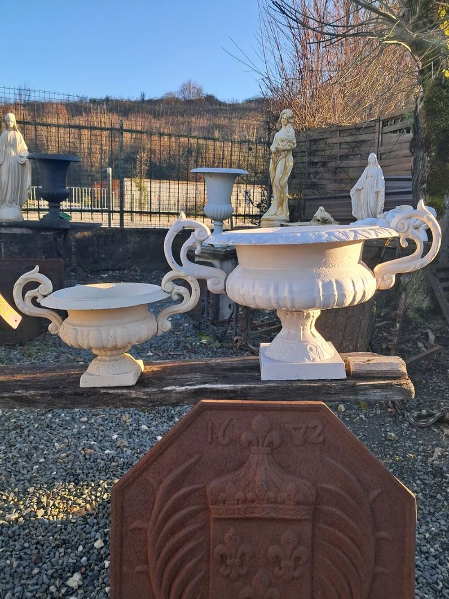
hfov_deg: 51.4
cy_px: 300
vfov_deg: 65.3
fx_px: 467
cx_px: 224
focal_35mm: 27
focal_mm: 4
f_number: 1.8
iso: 50
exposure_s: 1/161
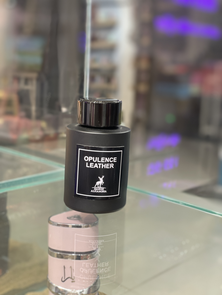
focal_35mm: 52
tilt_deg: -10.6
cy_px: 148
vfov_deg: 36.8
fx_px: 445
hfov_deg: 28.0
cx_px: 111
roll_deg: -2.7
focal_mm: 6
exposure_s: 1/50
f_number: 2
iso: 125
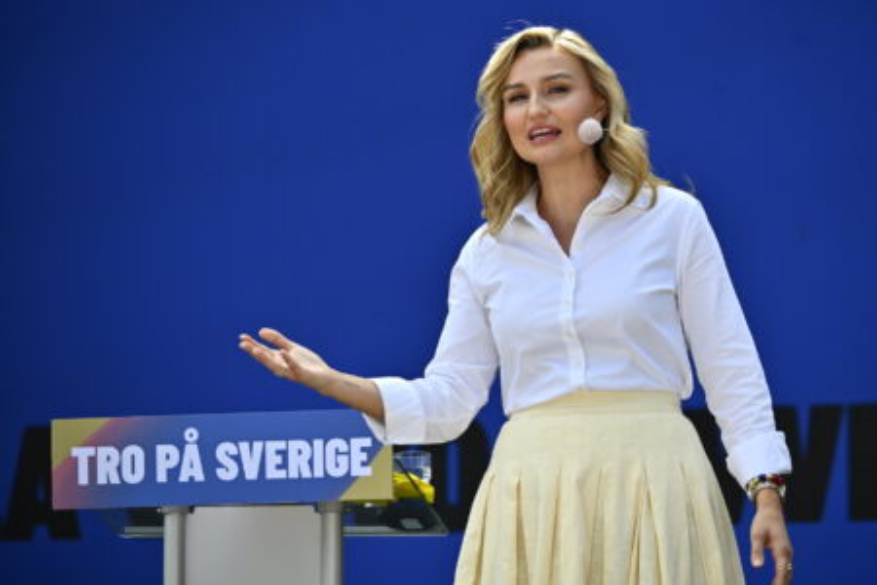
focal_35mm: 230
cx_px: 438
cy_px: 292
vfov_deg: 6.0
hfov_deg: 9.0
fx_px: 5603
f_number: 5
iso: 200
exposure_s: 1/400
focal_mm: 230
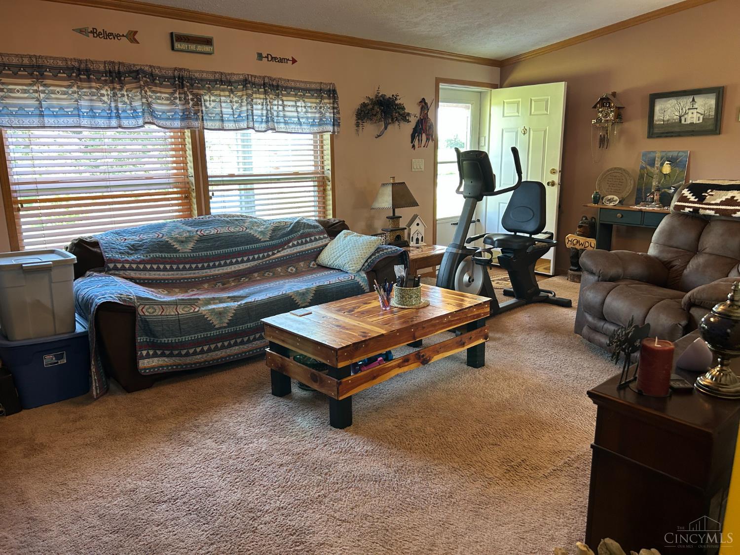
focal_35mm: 26
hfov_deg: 67.3
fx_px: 556
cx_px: 370
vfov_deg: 53.1
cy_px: 278
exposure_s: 1/60
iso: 125
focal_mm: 5.7
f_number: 1.5
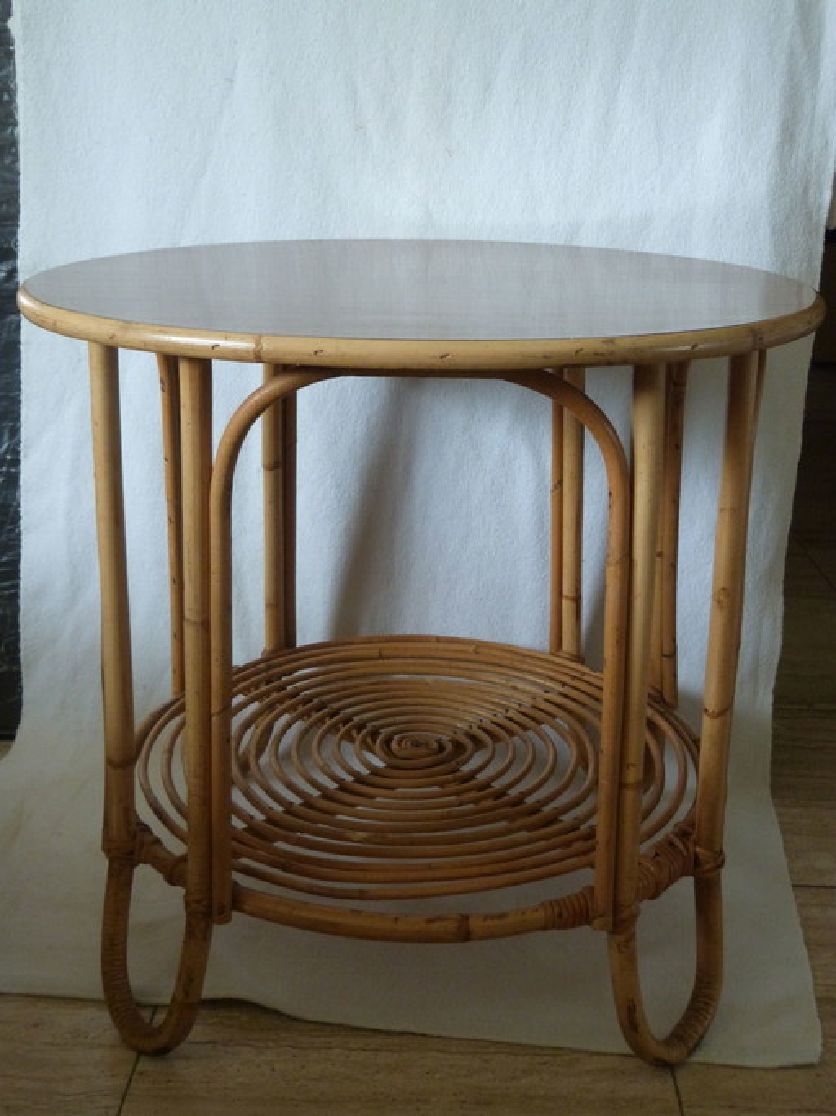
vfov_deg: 44.8
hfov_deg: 34.3
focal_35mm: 42
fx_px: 1353
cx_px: 418
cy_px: 558
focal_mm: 7.4
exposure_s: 1/60
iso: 400
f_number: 3.2
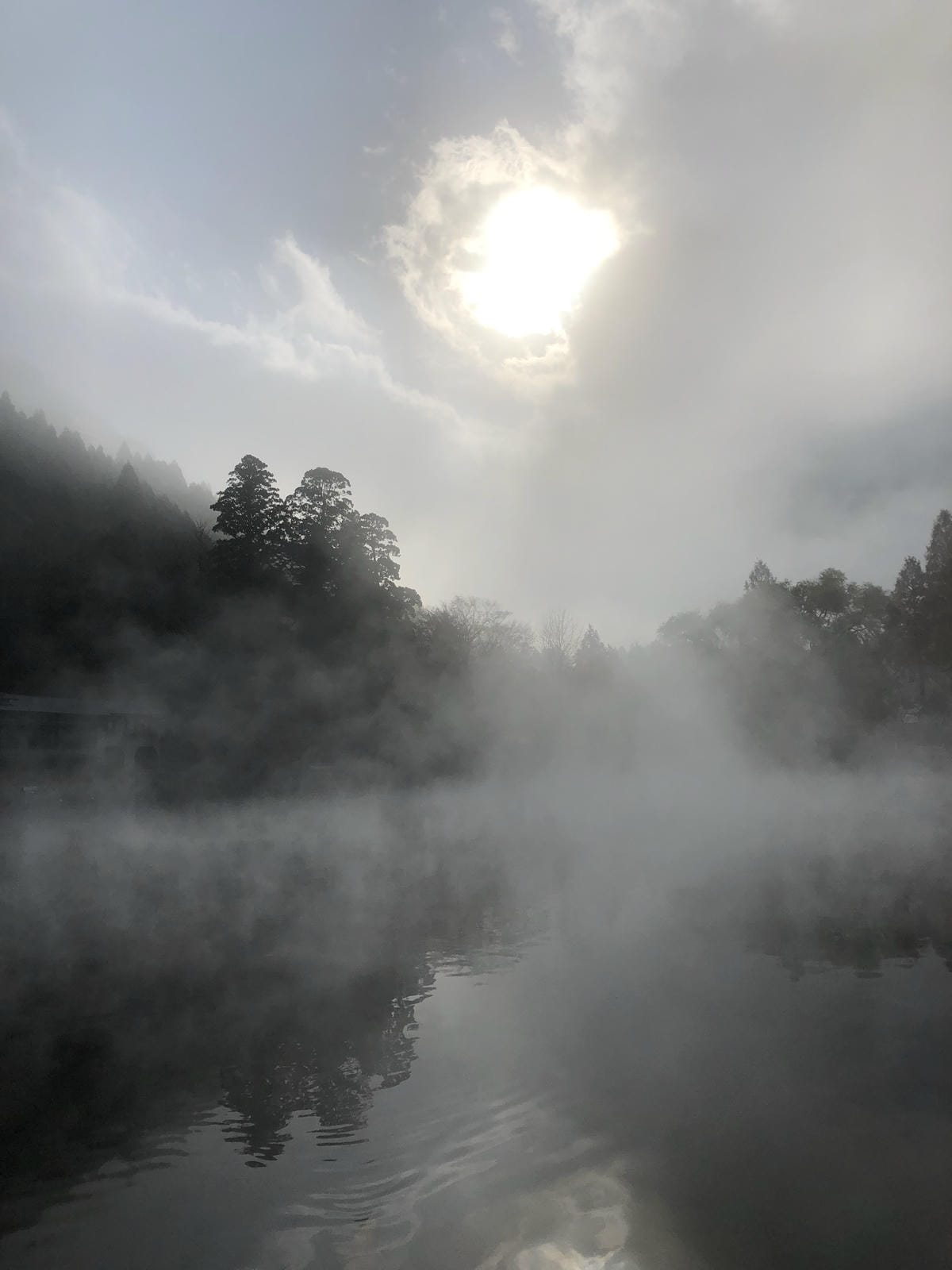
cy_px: 635
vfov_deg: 63.4
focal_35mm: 28
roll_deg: +2.0
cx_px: 476
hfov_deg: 49.7
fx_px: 1027
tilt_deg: +6.5
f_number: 1.8
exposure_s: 1/4808
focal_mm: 3.99
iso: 20
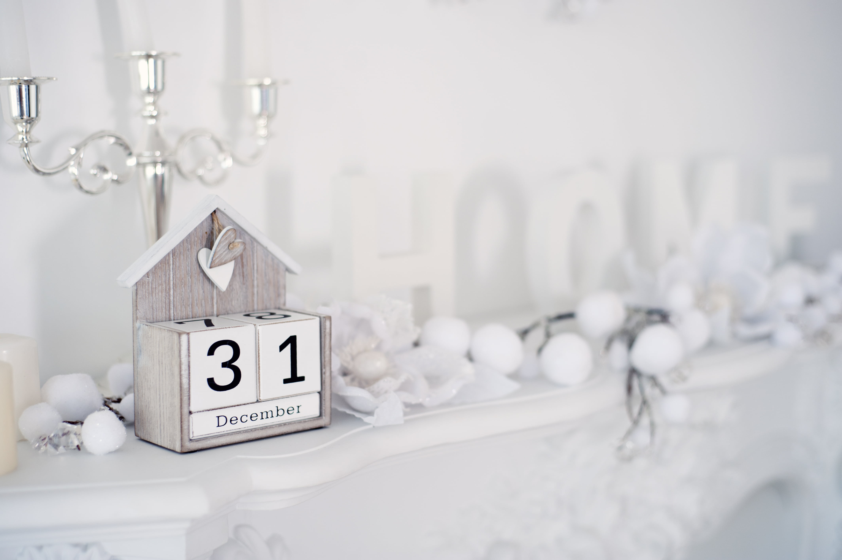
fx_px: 1169
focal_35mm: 50
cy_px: 280
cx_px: 421
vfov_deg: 27.0
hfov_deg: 39.6
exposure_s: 1/200
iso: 200
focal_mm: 50
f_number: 2.2
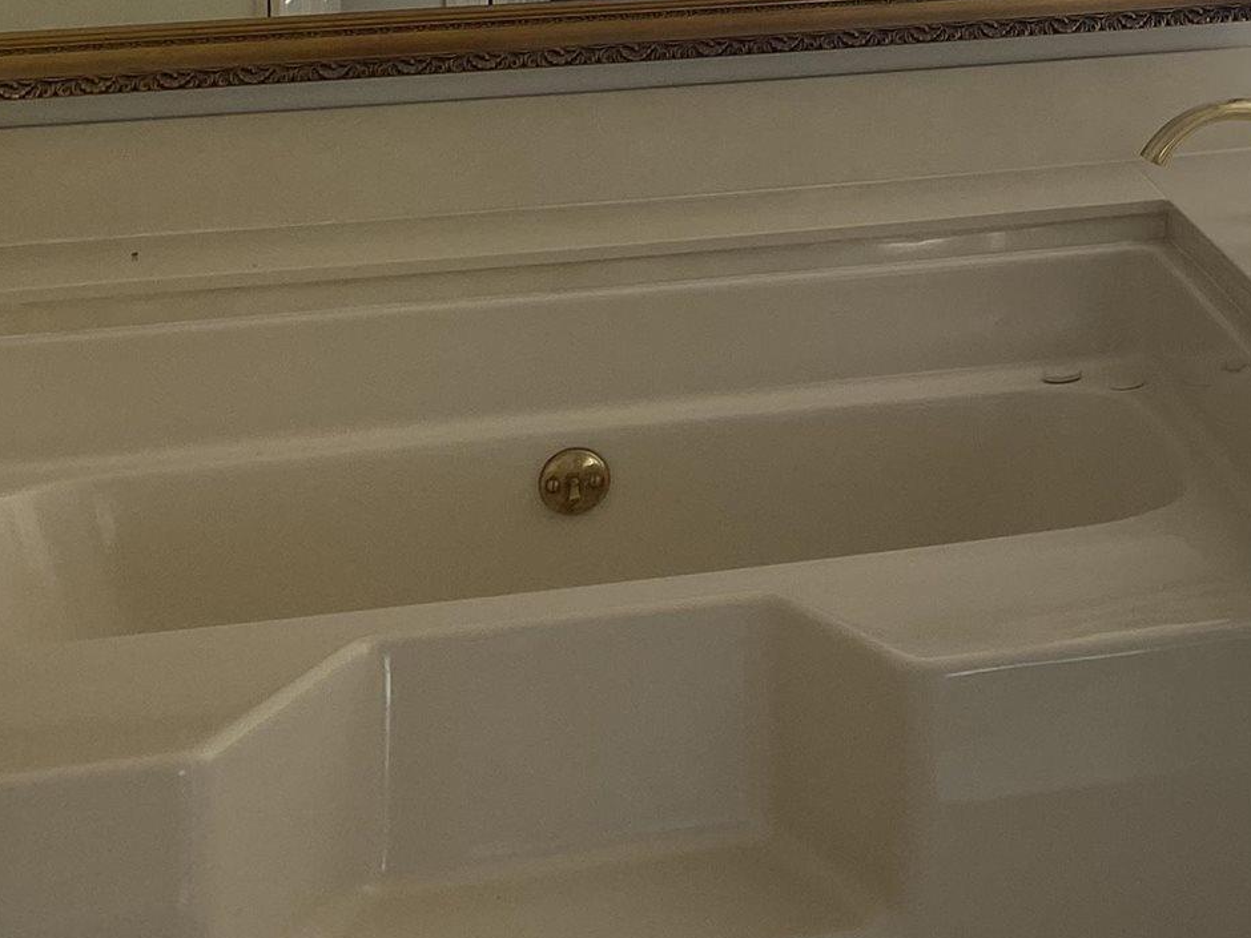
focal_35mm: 85
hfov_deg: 20.8
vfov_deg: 16.1
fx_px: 3072
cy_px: -394
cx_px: 1653
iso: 40
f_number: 1.8
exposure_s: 1/121
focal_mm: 4.25
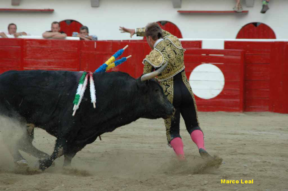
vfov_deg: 4.6
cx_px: 144
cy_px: 96
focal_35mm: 300
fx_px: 2397
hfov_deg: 6.9
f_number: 7.1
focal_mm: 200
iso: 1250
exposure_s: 1/400
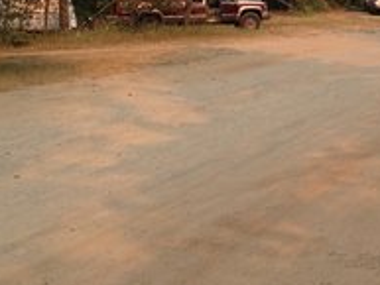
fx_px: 1000
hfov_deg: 21.1
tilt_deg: -0.4
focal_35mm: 91
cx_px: 334
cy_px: 18
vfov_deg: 16.0
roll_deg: -0.9
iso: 50
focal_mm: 4.12
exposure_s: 1/596
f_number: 2.4
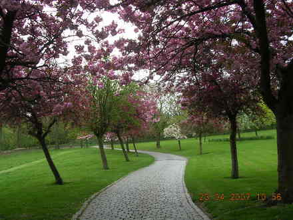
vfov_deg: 37.7
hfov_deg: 49.0
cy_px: 110
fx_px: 322
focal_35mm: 38
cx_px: 146
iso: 100
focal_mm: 5.8
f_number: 2.8
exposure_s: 1/131
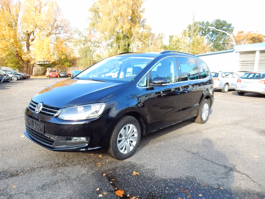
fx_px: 191
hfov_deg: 69.4
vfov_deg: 54.9
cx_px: 132
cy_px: 100
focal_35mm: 25
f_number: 3.7
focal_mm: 4.5
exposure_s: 1/160
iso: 125
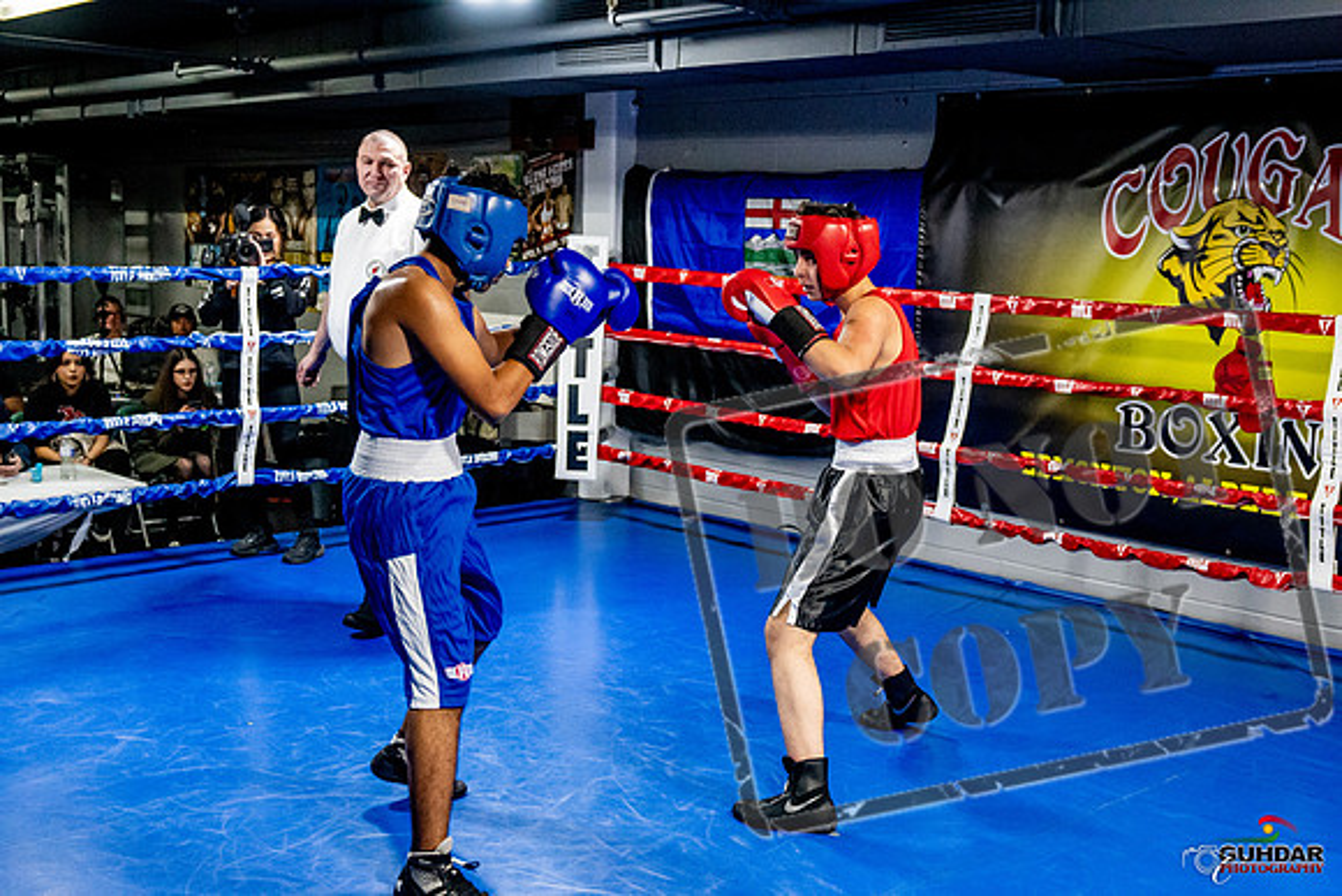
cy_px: 448
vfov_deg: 33.4
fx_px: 1491
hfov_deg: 48.4
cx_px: 671
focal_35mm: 40
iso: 5000
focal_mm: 27
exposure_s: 1/800
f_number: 2.8
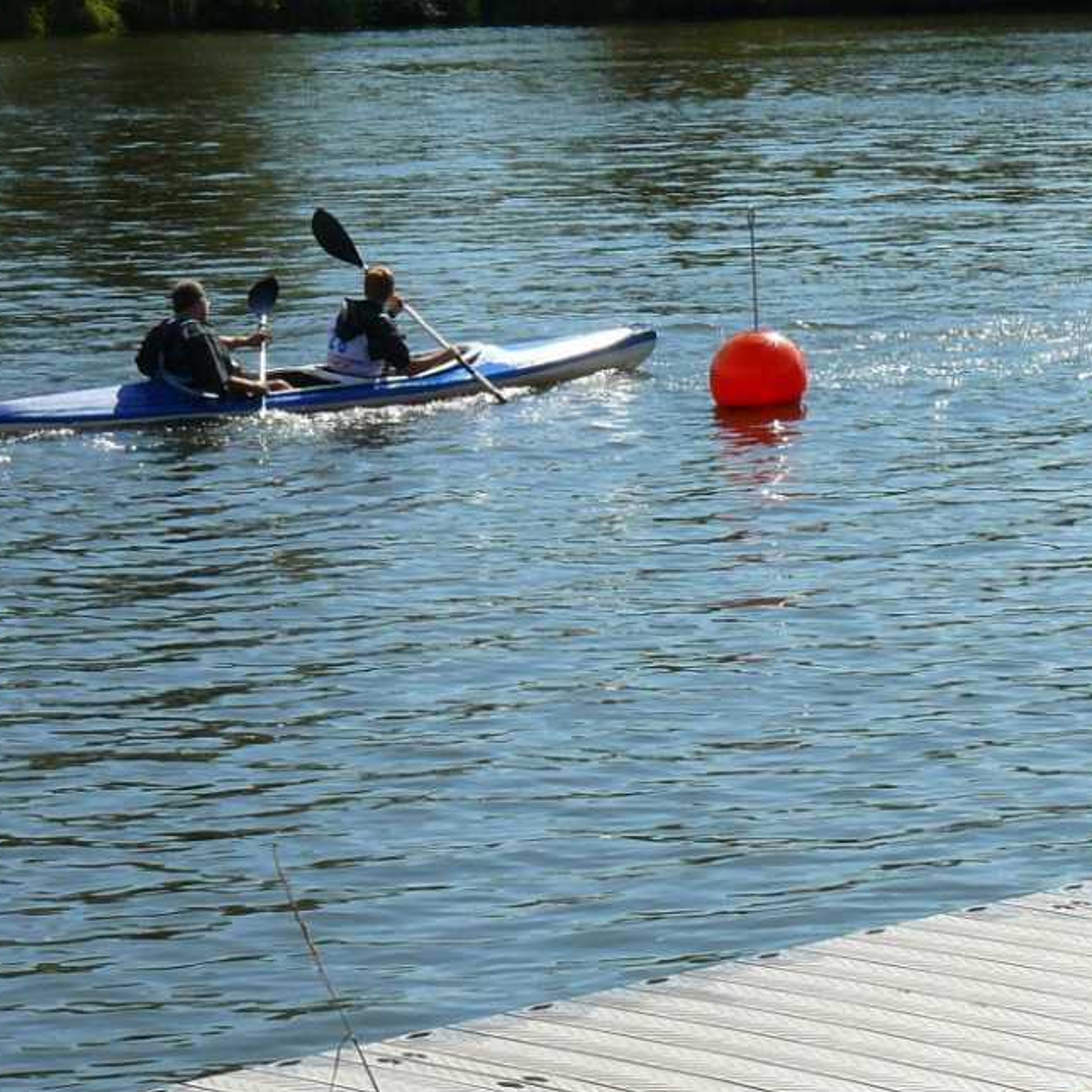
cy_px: 373
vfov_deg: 12.0
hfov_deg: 11.9
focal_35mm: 146
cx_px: 782
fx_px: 5211
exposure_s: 1/500
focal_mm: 12.6
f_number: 6.3
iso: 100
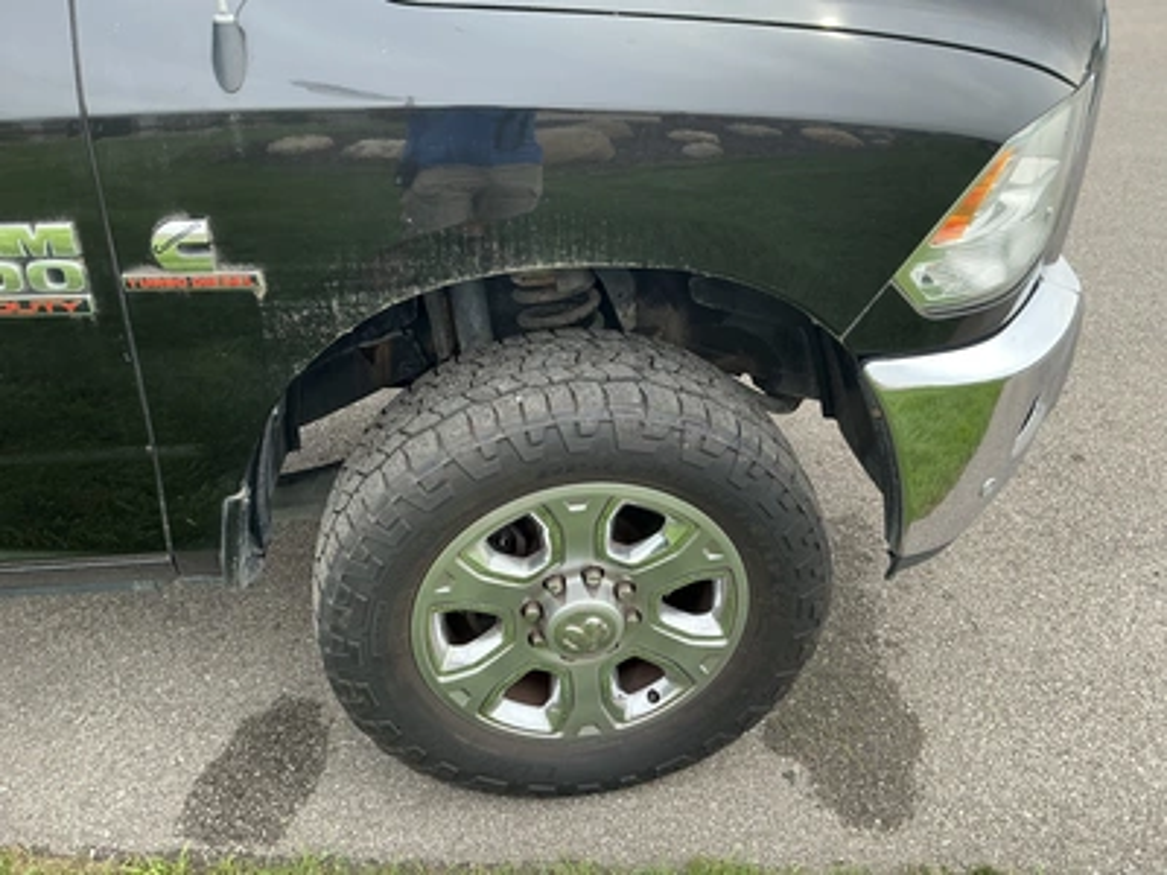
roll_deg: +0.0
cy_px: 438
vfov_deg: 49.7
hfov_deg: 63.4
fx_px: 944
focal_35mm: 28
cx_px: 584
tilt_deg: -31.0
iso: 20
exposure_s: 1/201
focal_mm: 3
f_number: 1.8
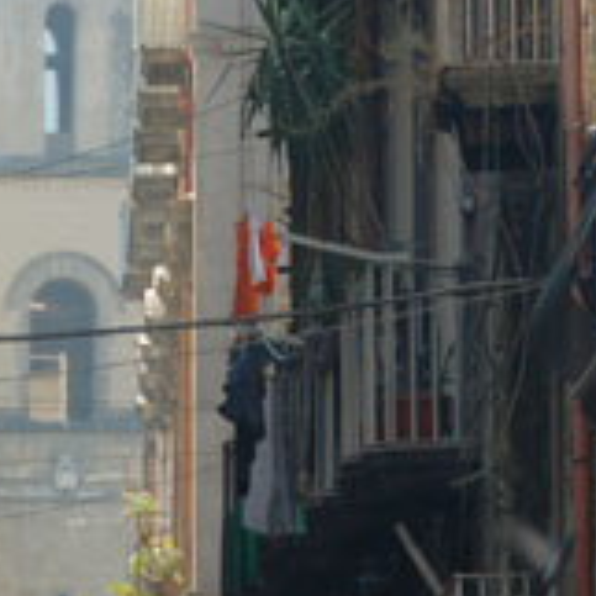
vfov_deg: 2.6
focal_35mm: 662
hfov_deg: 2.6
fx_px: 12888
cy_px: 102
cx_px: 437
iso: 100
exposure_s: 1/50
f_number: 5.6
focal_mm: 135
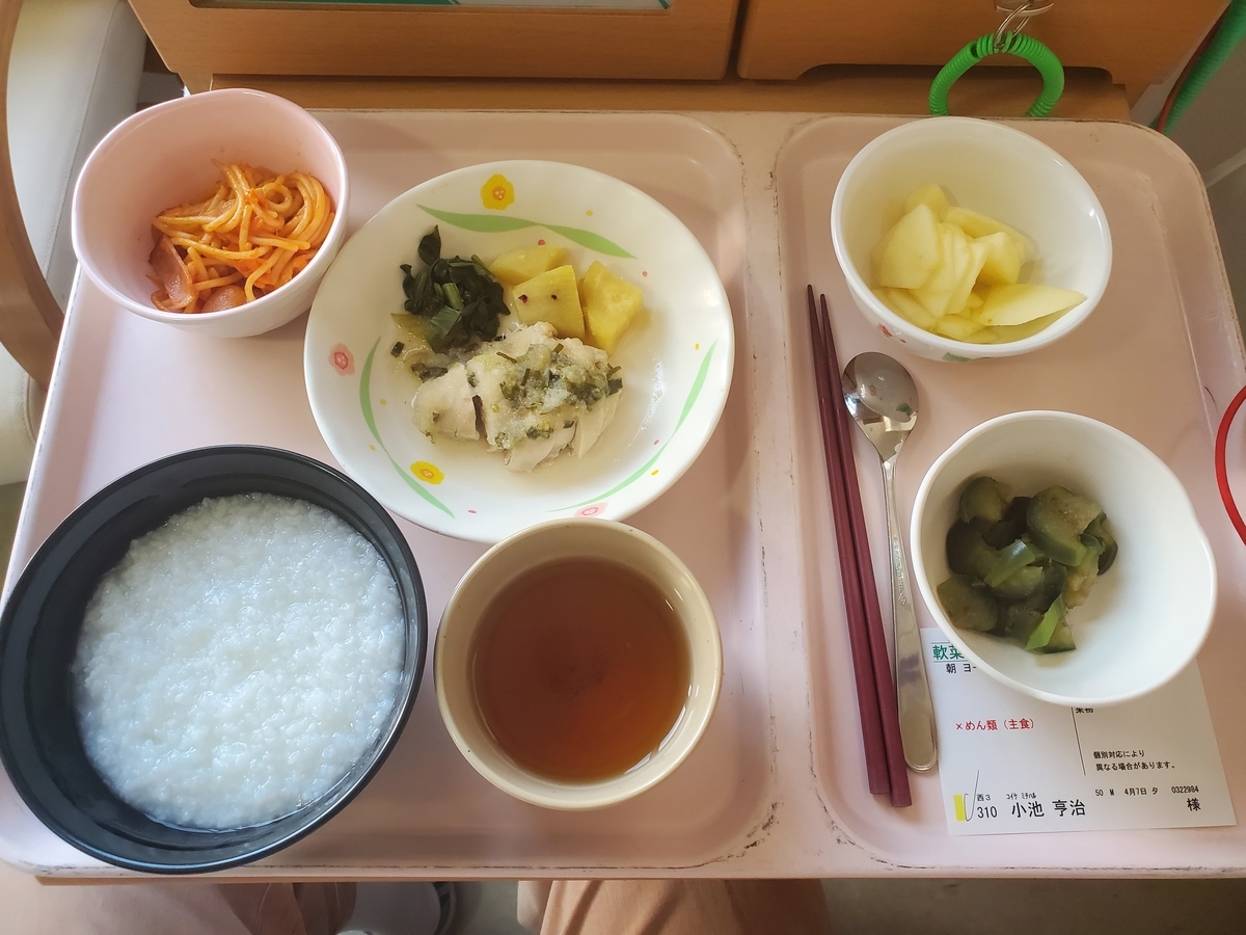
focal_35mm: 26
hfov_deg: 67.3
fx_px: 936
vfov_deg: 53.1
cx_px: 623
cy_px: 468
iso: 200
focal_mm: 4.3
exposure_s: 1/59
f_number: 2.4
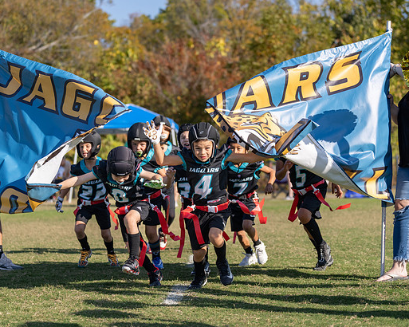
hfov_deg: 21.0
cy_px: 166
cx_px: 183
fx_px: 1101
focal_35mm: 91
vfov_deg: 16.9
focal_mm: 70
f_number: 2.8
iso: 100
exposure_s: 1/2000
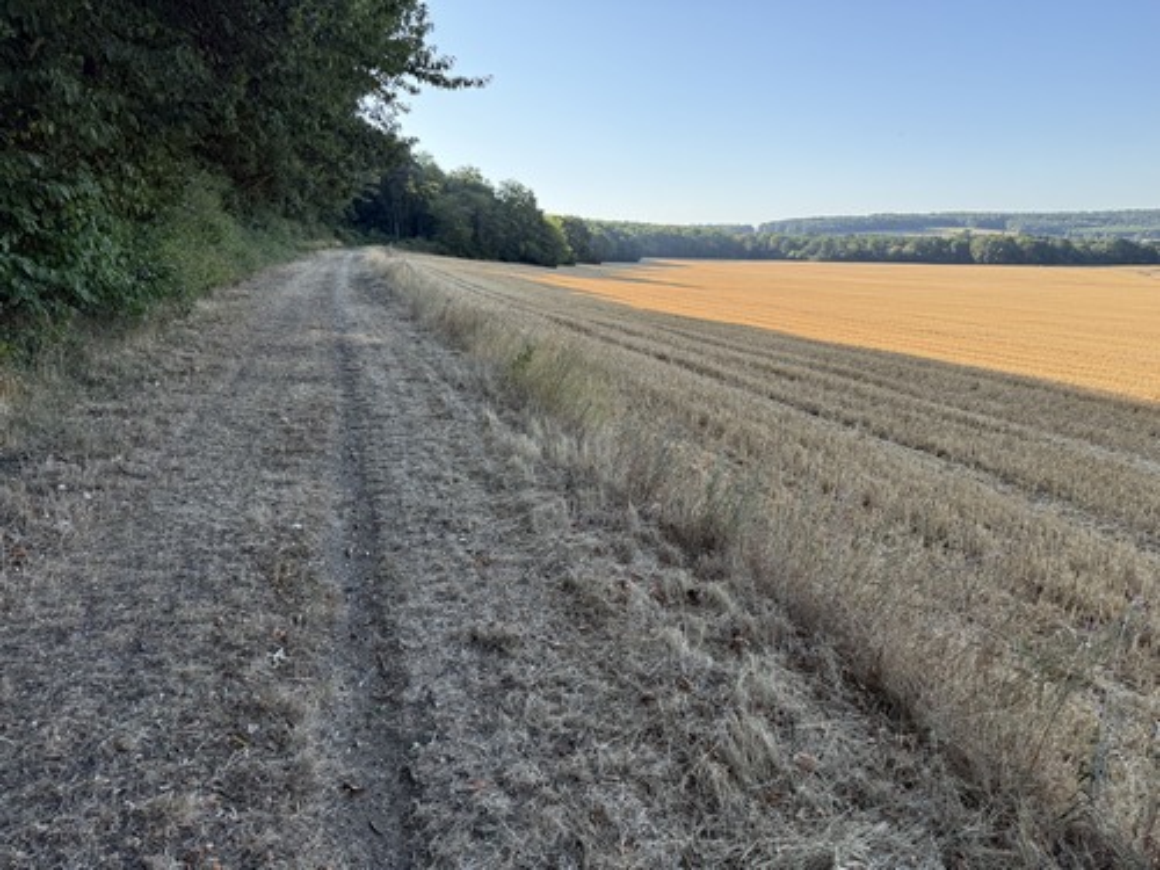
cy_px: 435
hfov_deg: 71.6
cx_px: 580
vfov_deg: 56.8
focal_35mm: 24
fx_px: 804
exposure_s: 1/1464
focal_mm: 6.76
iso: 100
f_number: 1.78
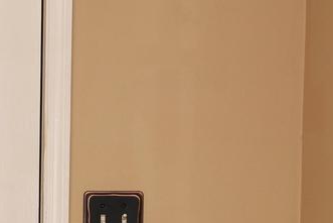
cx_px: -259
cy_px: 367
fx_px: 1777
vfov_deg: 7.0
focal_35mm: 192
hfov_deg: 10.1
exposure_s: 1/60
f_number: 9
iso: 400
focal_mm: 31
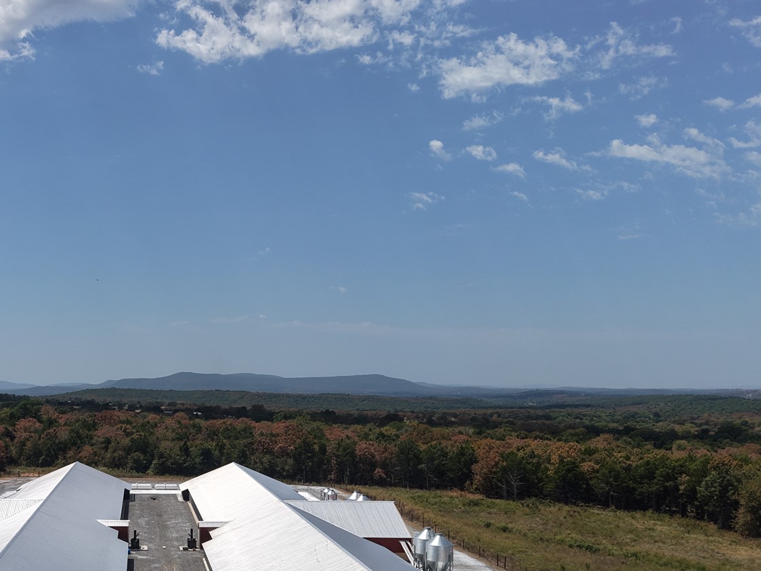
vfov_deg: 34.8
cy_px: 386
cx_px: 121
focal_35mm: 41
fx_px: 901
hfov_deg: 43.0
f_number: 1.8
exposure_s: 1/6400
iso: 140
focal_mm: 8.67
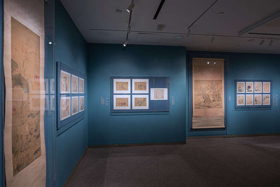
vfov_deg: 62.0
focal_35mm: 20
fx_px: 156
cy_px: 94
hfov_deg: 84.0
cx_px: 140
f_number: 8
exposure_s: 2
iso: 100
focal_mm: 20
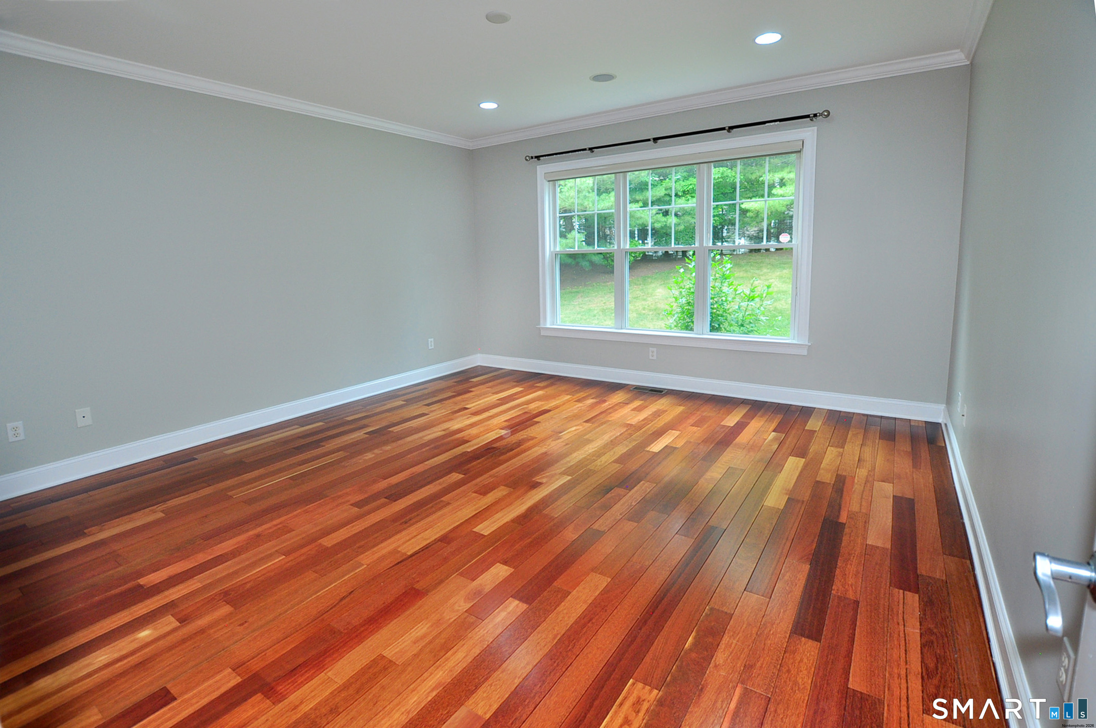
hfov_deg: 100.5
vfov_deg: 77.2
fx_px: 456
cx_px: 548
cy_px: 364
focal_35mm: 15
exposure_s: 1/80
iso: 400
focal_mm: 10
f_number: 4.5
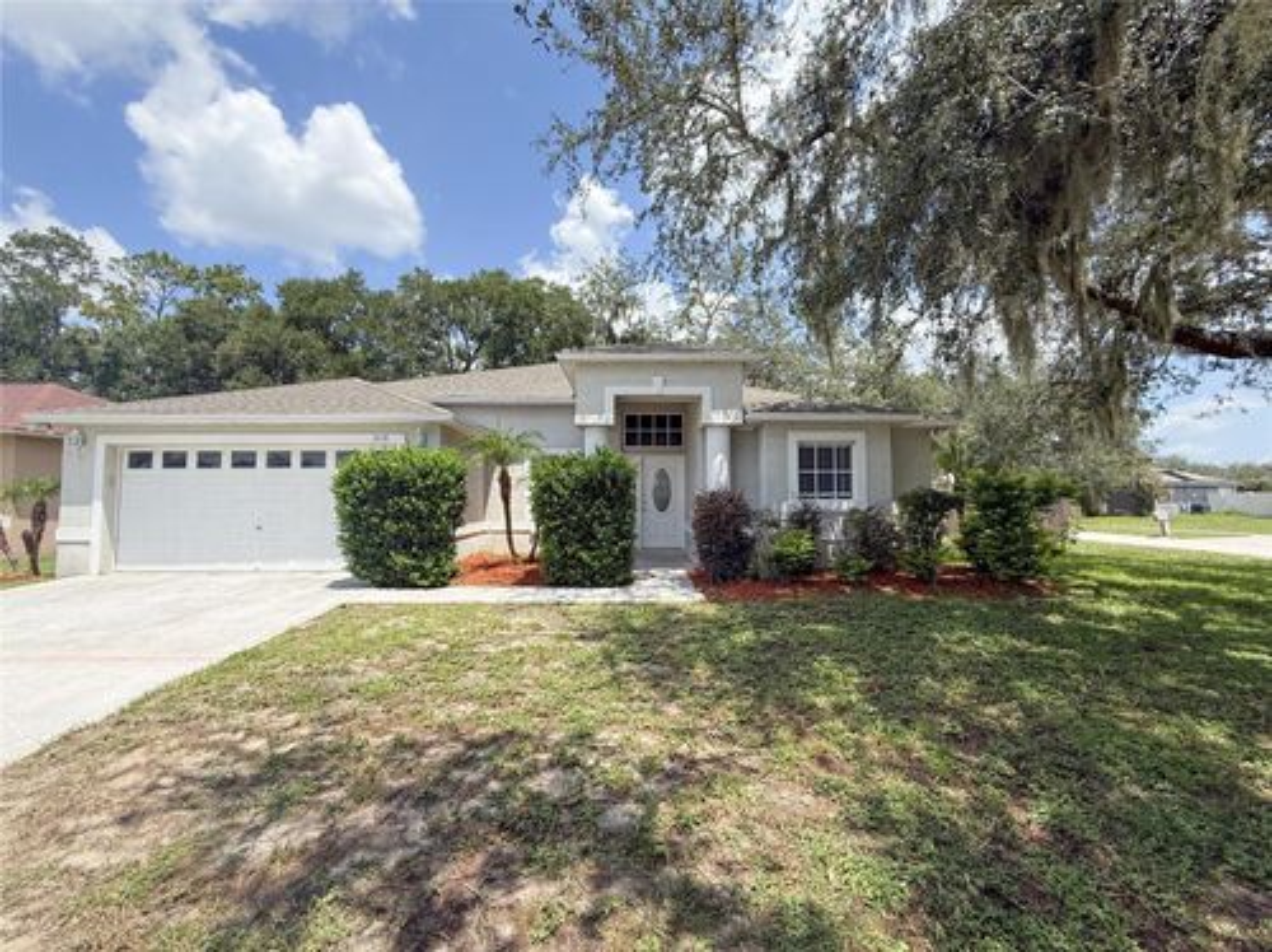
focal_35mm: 14
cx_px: 636
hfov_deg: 102.1
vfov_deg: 85.6
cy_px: 476
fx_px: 514
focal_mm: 2.22
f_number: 2.2
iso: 50
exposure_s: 1/1167
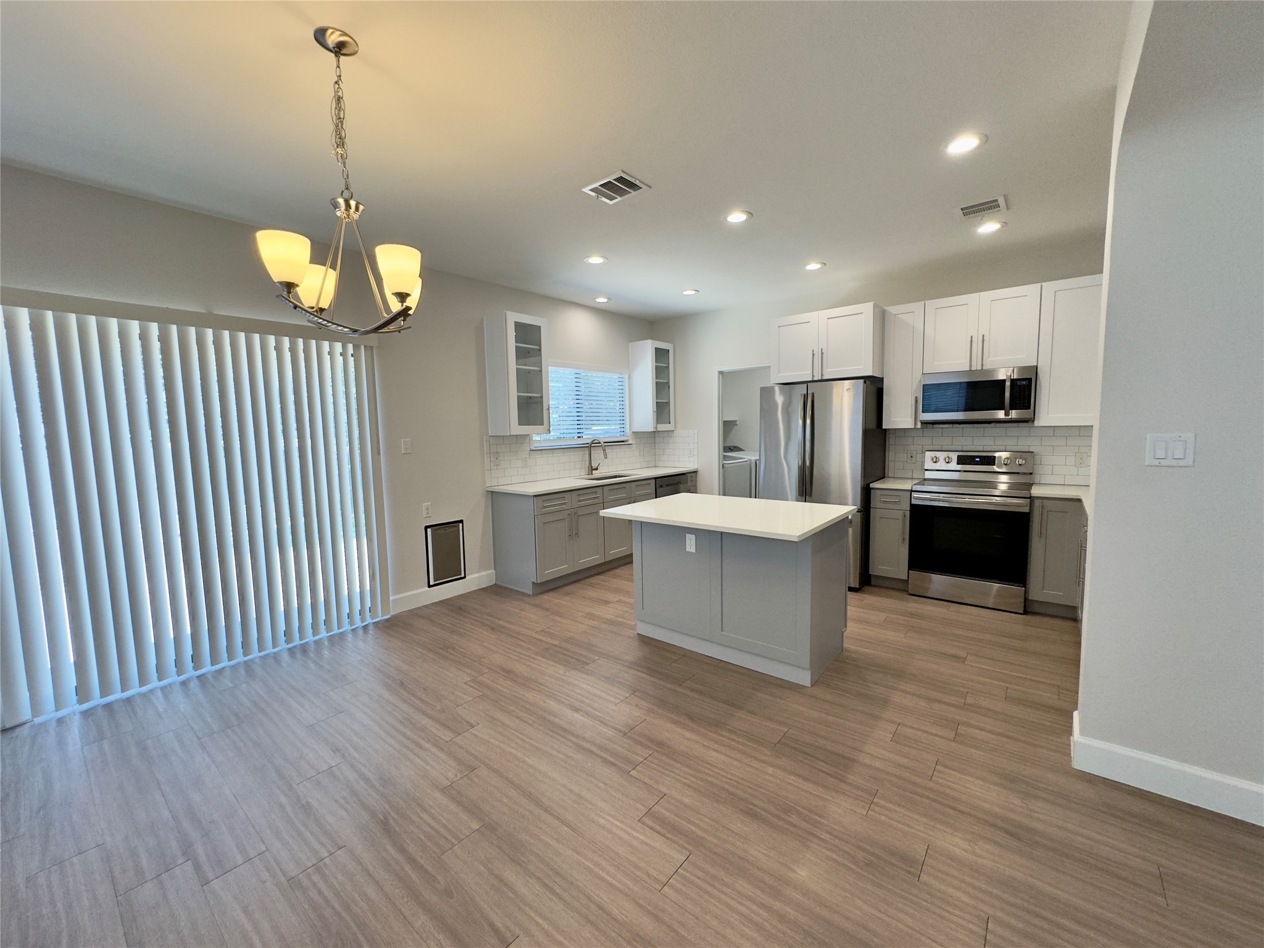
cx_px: 632
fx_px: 511
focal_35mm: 14
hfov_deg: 102.1
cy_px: 474
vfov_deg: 85.7
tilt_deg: -6.4
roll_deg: +0.9
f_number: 2.2
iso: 125
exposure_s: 1/120
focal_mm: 2.22
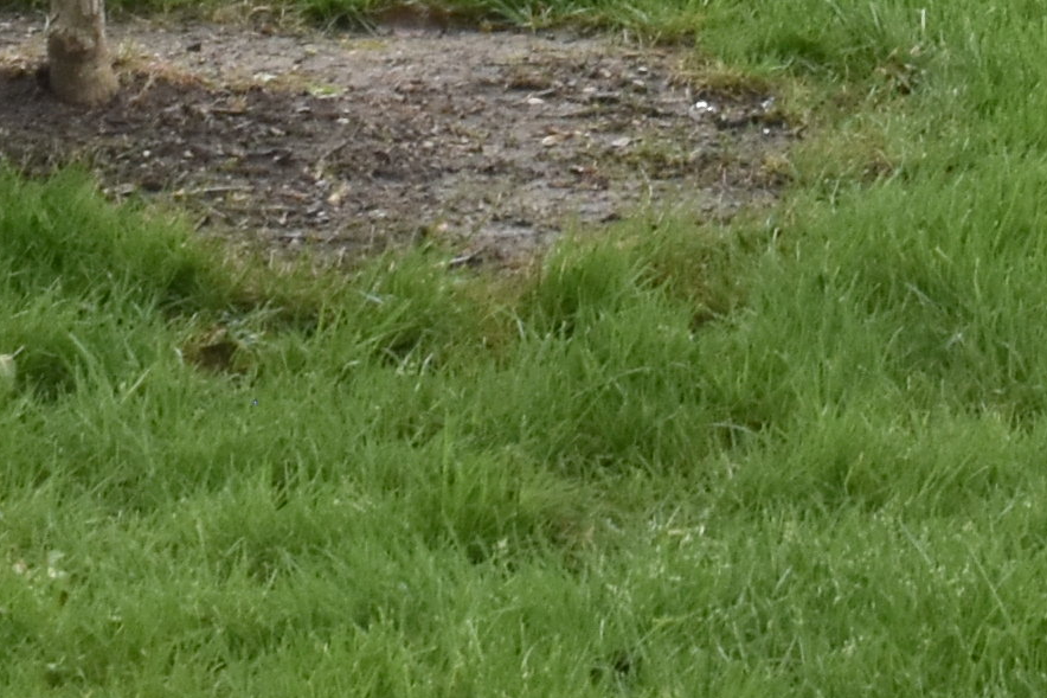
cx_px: 1613
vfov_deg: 5.7
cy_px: -1365
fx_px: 6513
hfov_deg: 8.9
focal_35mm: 224
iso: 400
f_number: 11
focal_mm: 22
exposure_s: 1/400
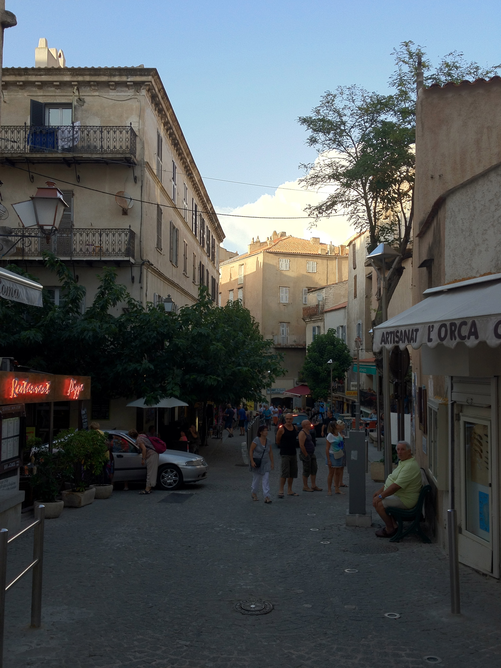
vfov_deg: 52.6
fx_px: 675
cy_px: 334
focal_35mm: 35
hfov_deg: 40.7
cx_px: 250
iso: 64
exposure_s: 1/363
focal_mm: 4.28
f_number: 2.4
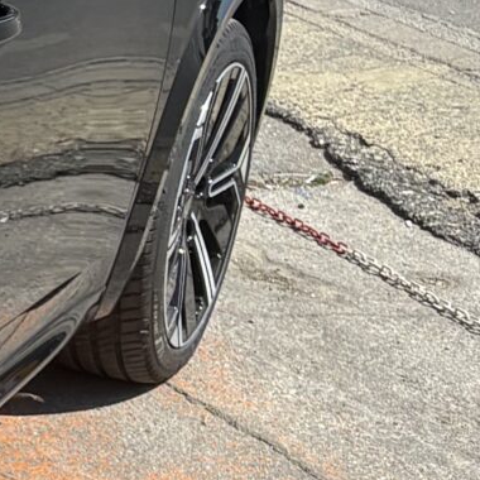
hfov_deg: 9.1
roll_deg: +1.0
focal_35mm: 155
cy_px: 200
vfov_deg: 11.3
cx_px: -955
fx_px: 2432
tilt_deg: -18.0
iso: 64
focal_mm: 5.96
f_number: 1.6
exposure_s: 1/2538
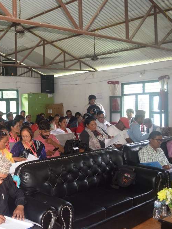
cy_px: 114
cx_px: 2
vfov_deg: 46.8
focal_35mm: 40
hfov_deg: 33.1
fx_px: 265
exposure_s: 1/80
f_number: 4.5
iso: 800
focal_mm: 18
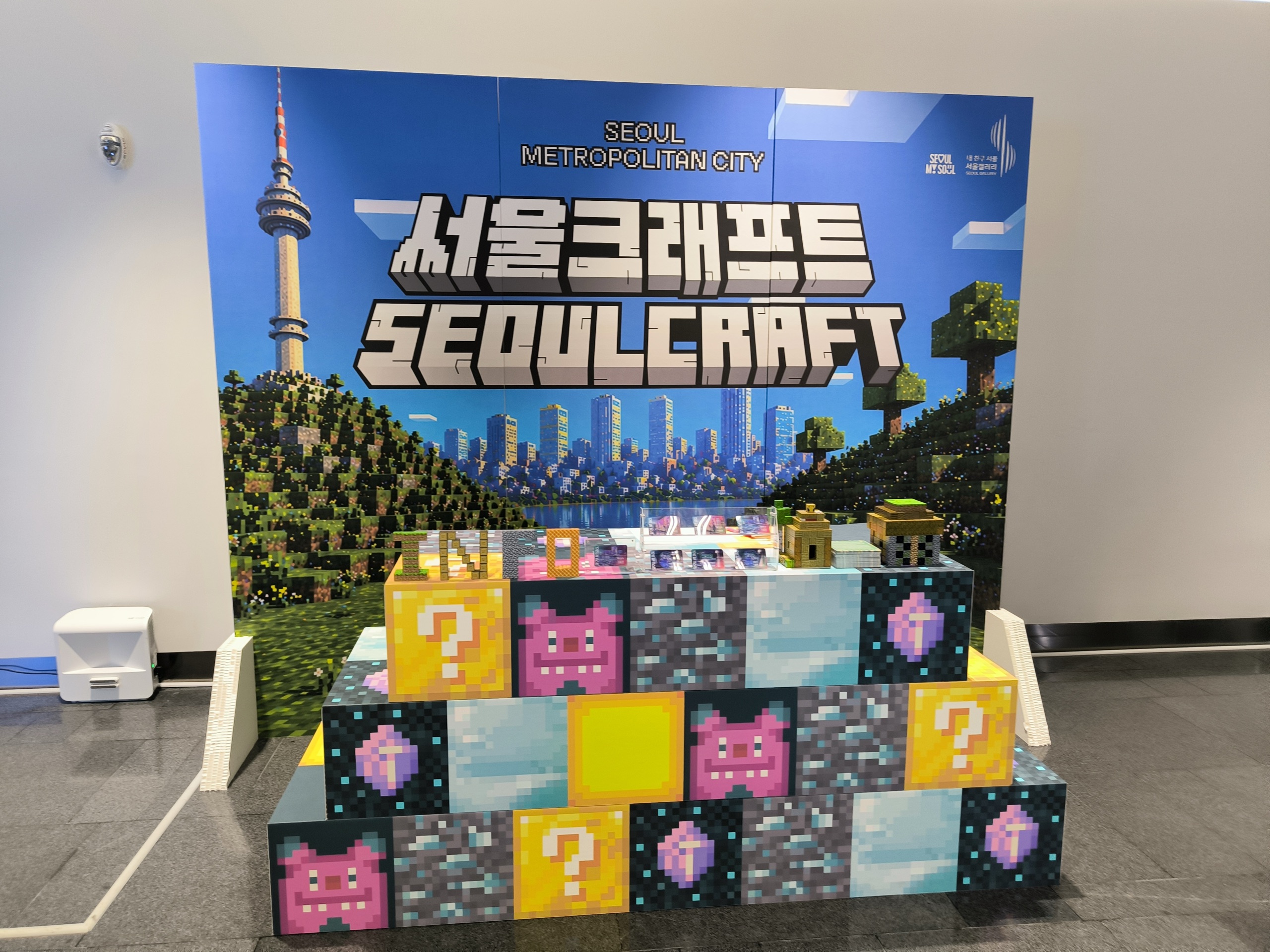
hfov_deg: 71.6
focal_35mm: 24
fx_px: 881
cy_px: 476
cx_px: 635
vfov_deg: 56.8
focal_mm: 6.92
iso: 320
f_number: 1.9
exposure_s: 1/60
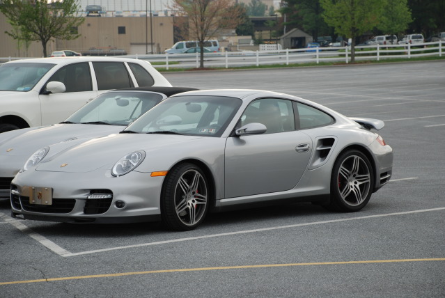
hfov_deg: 17.0
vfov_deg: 11.5
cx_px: 222
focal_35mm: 120
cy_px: 149
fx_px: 1485
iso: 100
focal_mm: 80
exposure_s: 1/125
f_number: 5.6
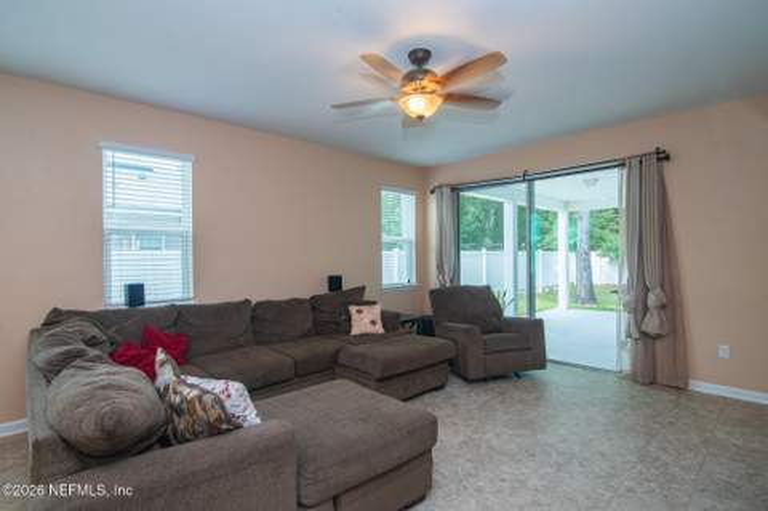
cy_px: 256
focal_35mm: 18
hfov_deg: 90.1
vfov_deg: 67.3
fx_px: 384
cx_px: 384
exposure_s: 1/25
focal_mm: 18
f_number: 8
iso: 250
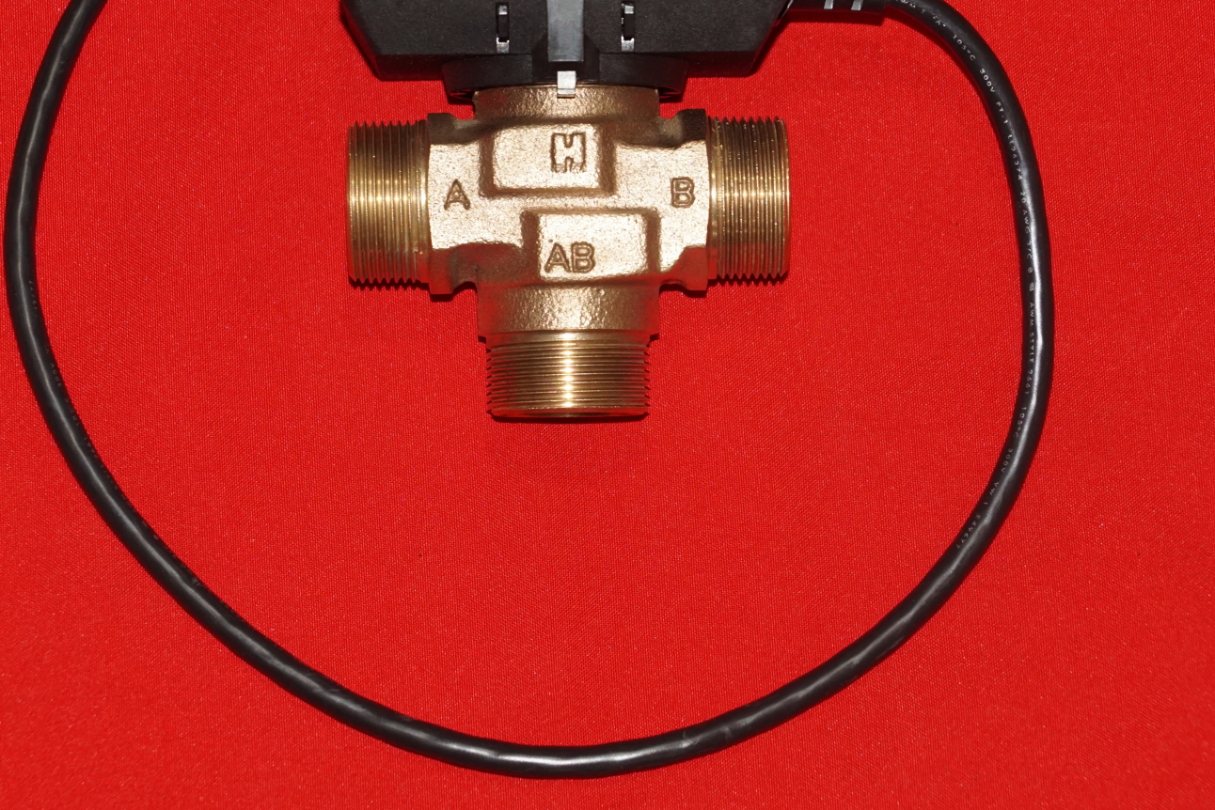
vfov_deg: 8.8
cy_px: 248
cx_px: 547
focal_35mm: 156
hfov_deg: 13.2
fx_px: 5266
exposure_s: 1/60
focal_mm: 70
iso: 800
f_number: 5.6
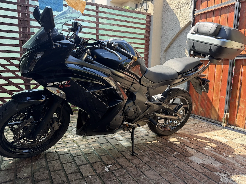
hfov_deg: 71.6
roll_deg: -1.2
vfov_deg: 56.8
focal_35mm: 24
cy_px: 92
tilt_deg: -9.4
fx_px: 171
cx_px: 123
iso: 80
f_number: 1.78
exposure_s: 1/353
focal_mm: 6.76
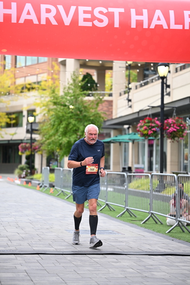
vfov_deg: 21.2
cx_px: 95
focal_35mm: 96
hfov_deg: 14.3
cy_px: 142
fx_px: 759
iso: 640
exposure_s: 1/1250
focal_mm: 96
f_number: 2.8
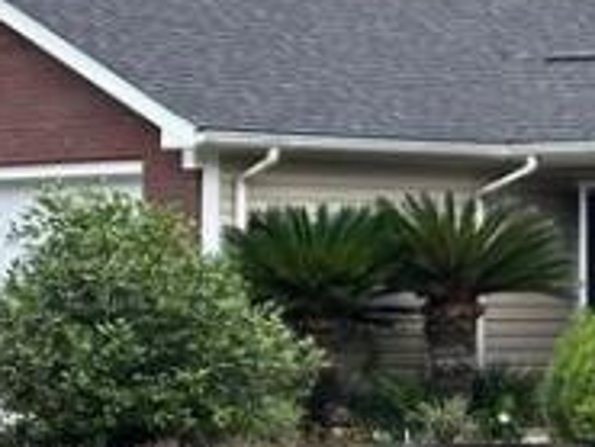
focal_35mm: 249
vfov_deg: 6.0
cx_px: 1171
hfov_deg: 7.6
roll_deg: +0.2
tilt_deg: +3.2
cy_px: 32
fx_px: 4283
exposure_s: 1/810
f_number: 1.78
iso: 64
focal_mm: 6.86
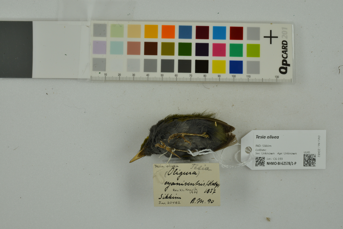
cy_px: 114
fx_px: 334
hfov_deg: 54.4
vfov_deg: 37.9
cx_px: 172
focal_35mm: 35
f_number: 16
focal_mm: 35
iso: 800
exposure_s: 1/250
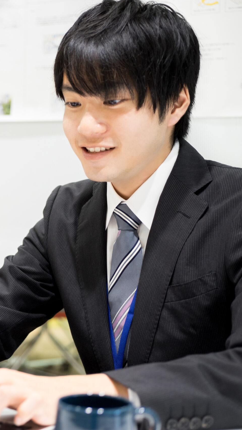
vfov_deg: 26.8
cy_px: 214
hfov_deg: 14.9
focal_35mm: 79
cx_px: -33
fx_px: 901
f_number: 2.8
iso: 800
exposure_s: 1/60
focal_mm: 50
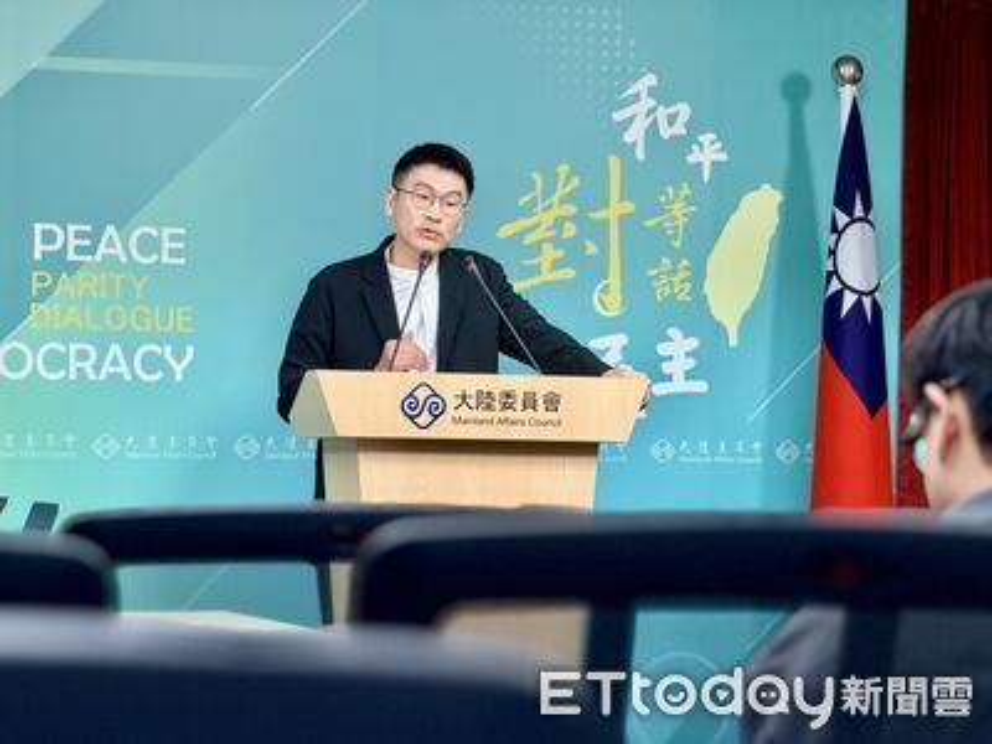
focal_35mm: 100
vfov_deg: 14.8
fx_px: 2866
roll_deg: +0.1
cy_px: 372
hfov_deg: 19.6
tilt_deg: +2.2
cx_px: 496
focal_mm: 16.89
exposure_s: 1/120
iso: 320
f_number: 2.8
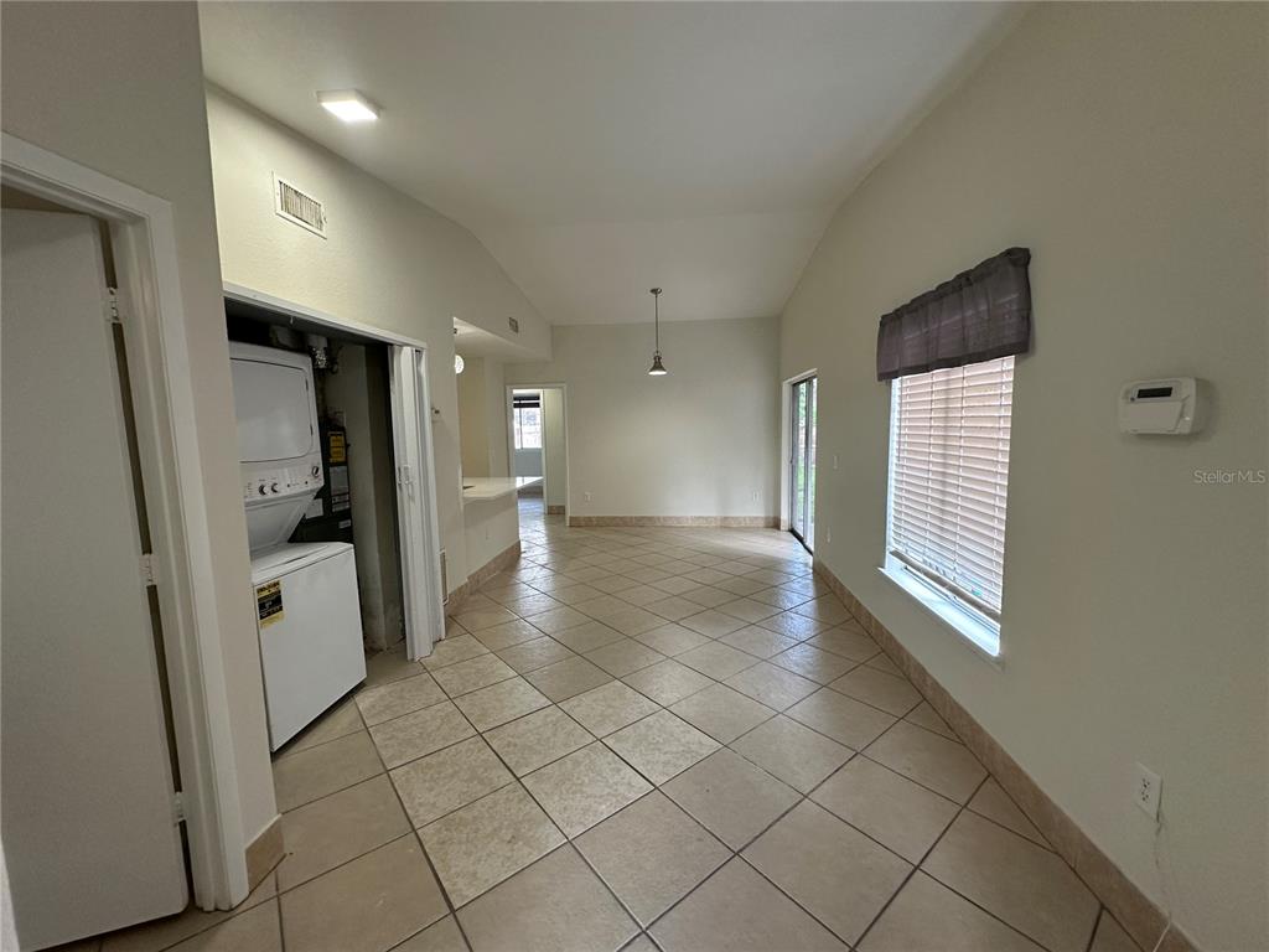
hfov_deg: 102.1
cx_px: 634
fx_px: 513
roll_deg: +1.2
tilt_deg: -4.8
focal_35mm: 14
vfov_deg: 85.7
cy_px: 476
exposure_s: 1/120
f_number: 2.2
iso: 160
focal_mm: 2.22
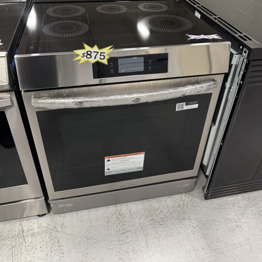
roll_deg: -0.3
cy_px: 88
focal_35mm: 29
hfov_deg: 55.6
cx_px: 131
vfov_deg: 54.5
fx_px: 248
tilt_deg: -33.6
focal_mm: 6.76
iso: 400
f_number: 1.78
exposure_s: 1/60
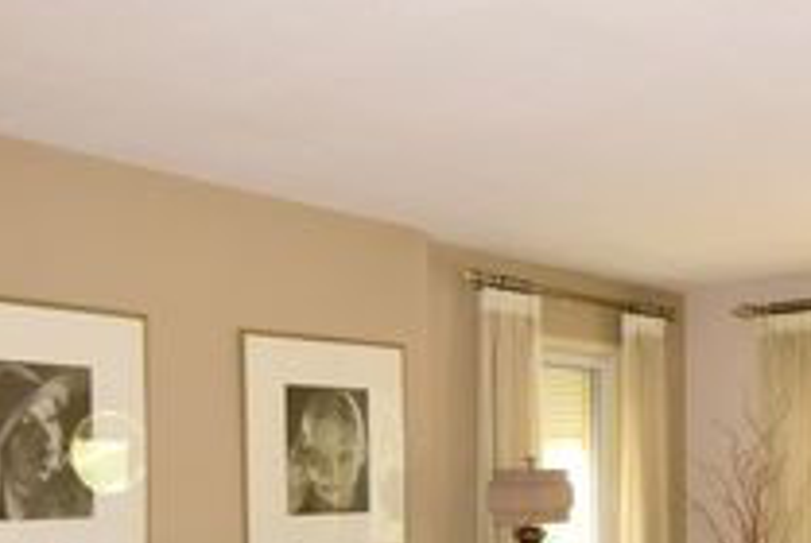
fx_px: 1241
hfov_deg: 34.5
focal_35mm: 55
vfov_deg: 23.7
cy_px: 533
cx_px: 706
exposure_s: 1/60
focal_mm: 12
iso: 640
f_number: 6.3
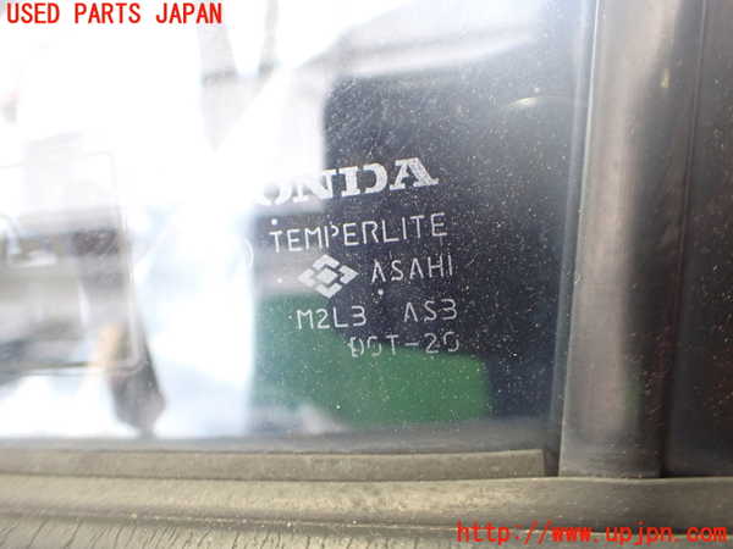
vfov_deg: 46.8
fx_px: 635
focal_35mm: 30
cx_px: 366
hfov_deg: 60.0
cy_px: 274
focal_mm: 5.4
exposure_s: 1/40
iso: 800
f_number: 2.3
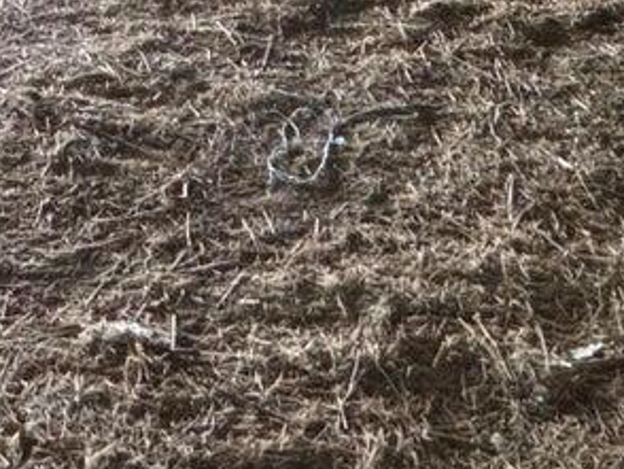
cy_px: -441
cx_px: -54
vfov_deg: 17.2
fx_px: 1173
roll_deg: +3.9
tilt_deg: -7.7
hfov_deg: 27.4
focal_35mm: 65
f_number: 2.2
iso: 320
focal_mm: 2.22
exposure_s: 1/99
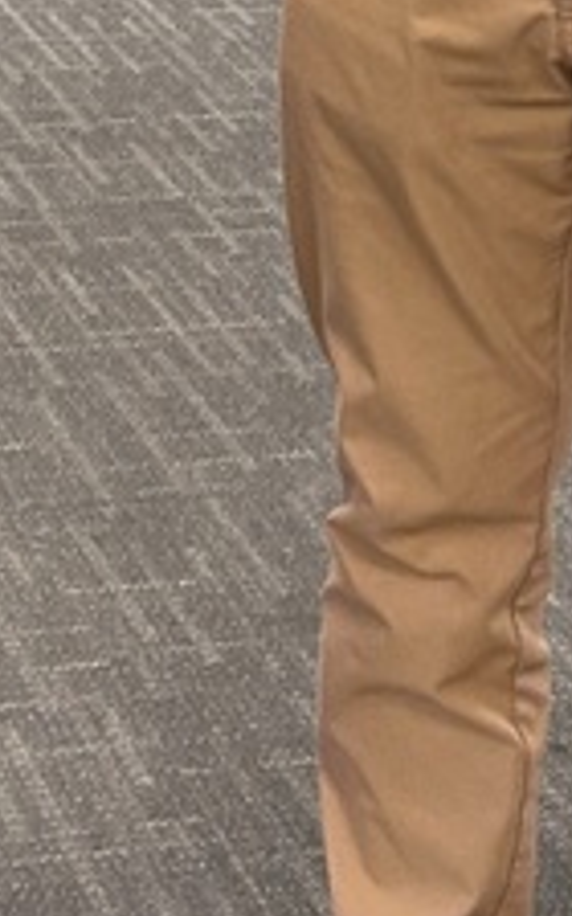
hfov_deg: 10.1
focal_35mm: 126
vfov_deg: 14.5
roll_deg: -4.1
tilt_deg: -5.7
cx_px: -278
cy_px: -748
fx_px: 3143
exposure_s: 1/60
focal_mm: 5.7
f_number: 1.5
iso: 125
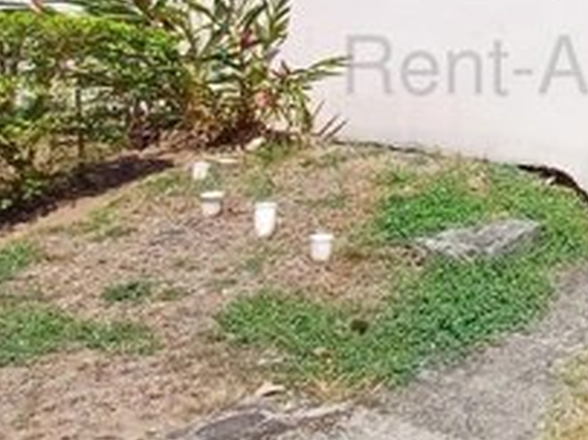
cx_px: 805
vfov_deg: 28.2
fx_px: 849
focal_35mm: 50
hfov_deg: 29.1
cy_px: 64
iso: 40
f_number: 2.2
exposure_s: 1/1311
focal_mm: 1.64
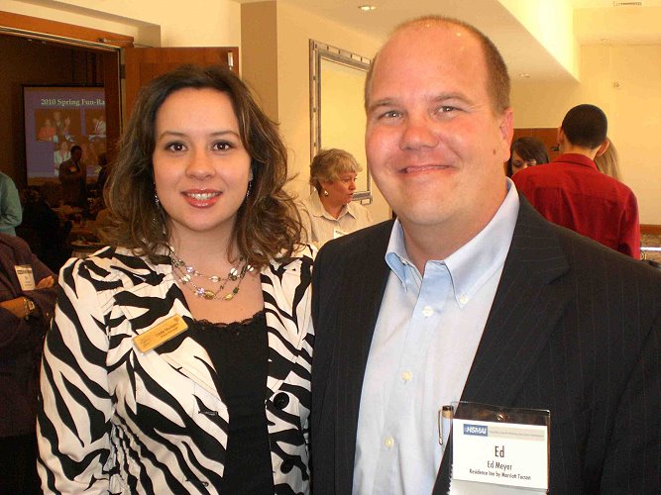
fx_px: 725
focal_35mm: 38
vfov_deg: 37.7
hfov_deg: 49.0
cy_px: 248
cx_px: 330
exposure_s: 1/60
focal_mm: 6.3
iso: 200
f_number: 3.1
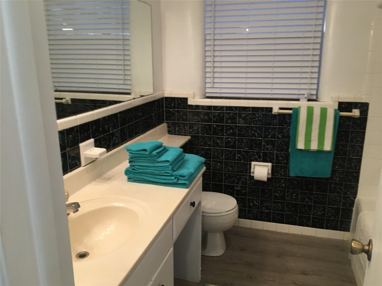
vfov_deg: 48.2
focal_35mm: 29
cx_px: 191
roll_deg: +0.1
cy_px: 143
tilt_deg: -16.2
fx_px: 320
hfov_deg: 61.7
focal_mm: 4.15
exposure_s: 1/30
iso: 80
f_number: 2.2
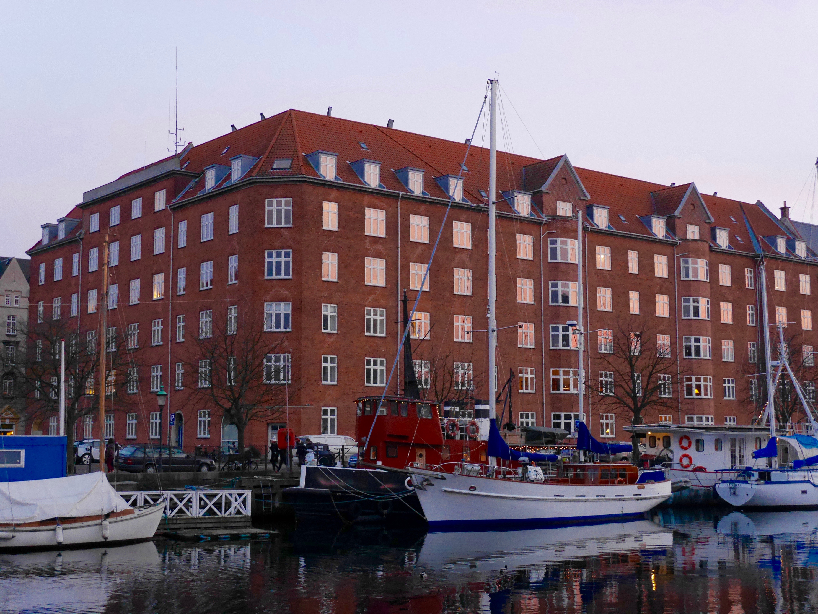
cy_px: 307
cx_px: 409
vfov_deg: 29.1
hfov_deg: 38.2
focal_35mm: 50
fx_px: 1182
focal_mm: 25
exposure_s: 1/60
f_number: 5.3
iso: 2000
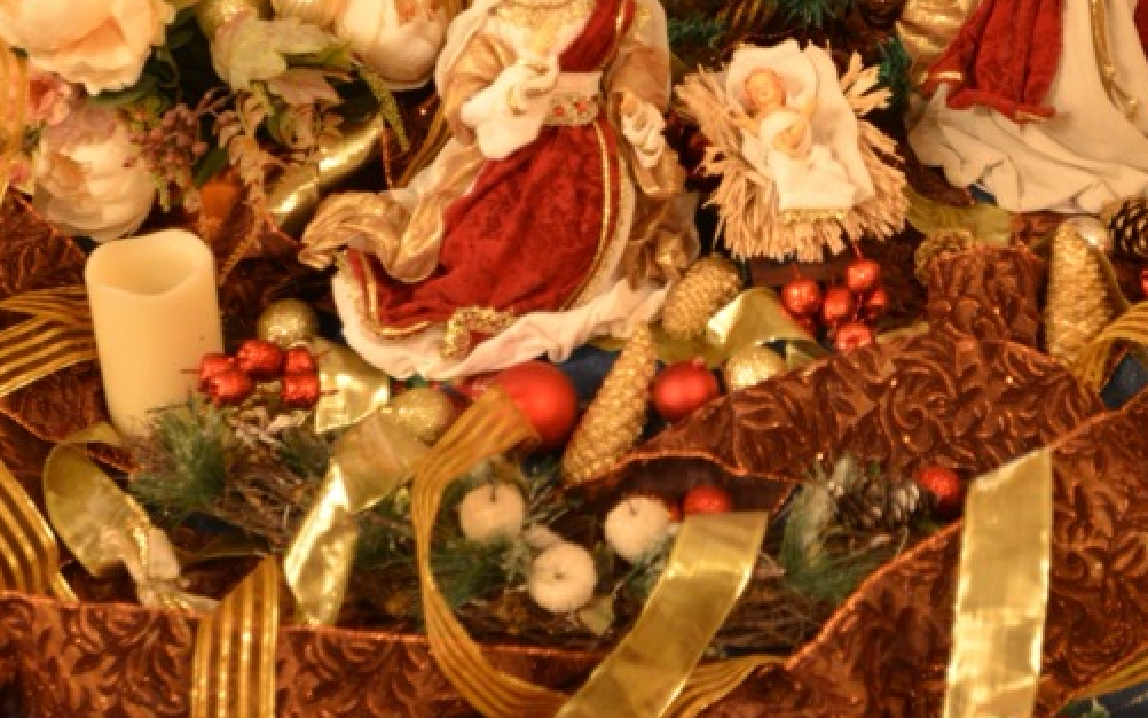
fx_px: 1783
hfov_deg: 35.5
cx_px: 710
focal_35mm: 57
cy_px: 115
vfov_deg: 22.3
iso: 1600
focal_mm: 28
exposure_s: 1/25
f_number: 2.8
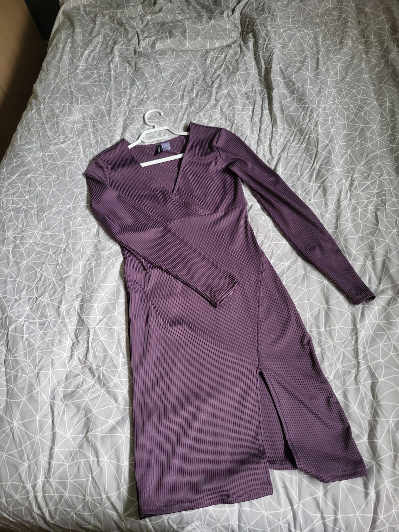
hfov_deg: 53.1
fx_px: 400
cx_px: 200
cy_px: 266
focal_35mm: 26
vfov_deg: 67.3
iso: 250
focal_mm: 5.4
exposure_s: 1/40
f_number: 1.8
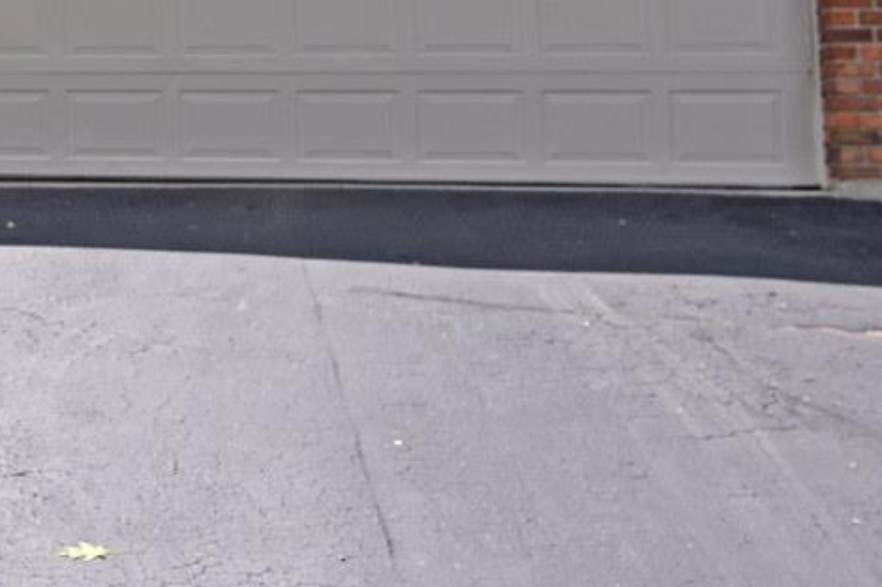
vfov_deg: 19.3
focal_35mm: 67
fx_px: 1641
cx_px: -150
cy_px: -83
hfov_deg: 26.9
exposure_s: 1/320
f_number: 6.3
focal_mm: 21
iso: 100
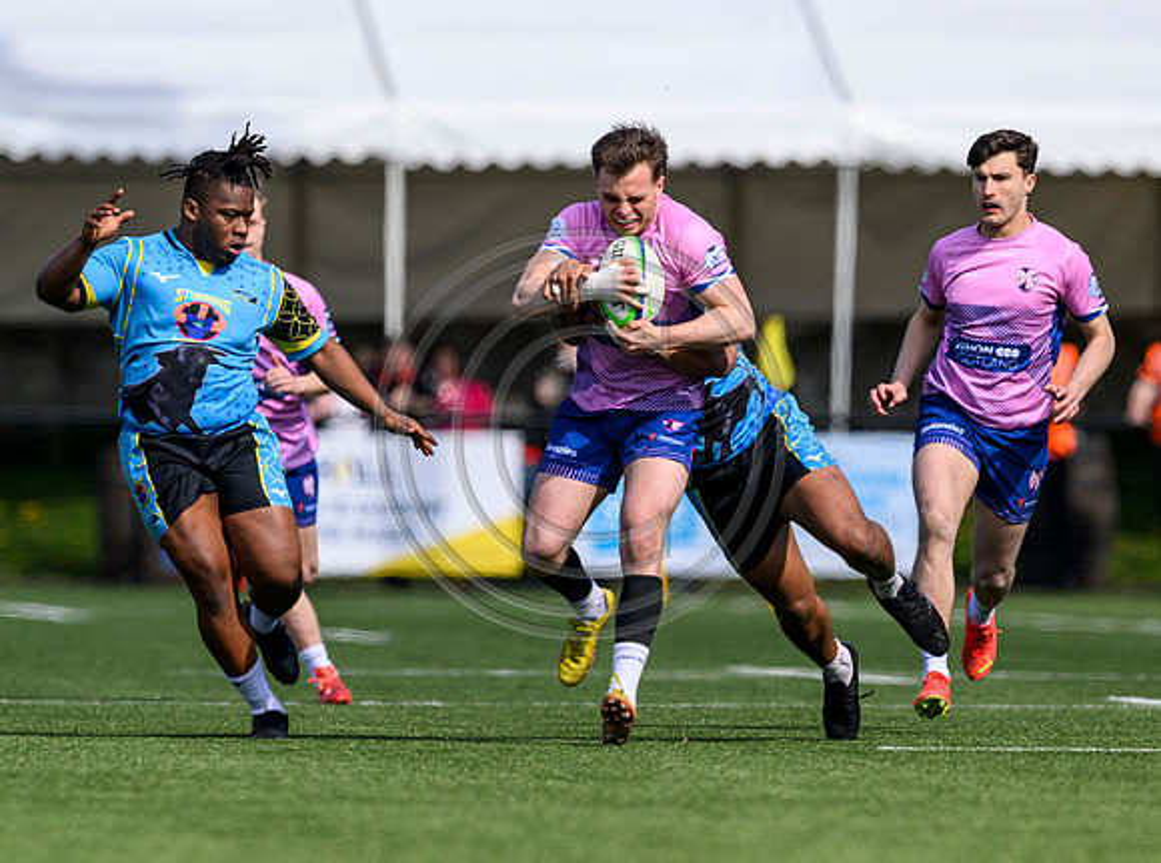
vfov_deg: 2.5
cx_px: 594
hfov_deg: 3.4
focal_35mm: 581
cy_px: 572
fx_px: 19438
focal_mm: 400
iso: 200
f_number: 4
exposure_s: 1/2000
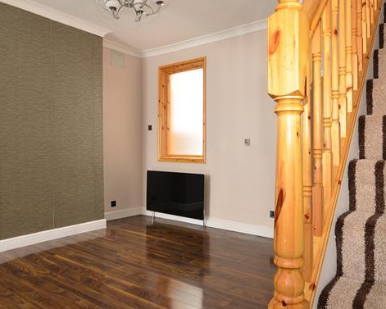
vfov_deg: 54.9
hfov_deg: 65.6
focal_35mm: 26
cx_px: 223
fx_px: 297
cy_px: 153
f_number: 7.1
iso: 200
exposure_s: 1/1.3
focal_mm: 10
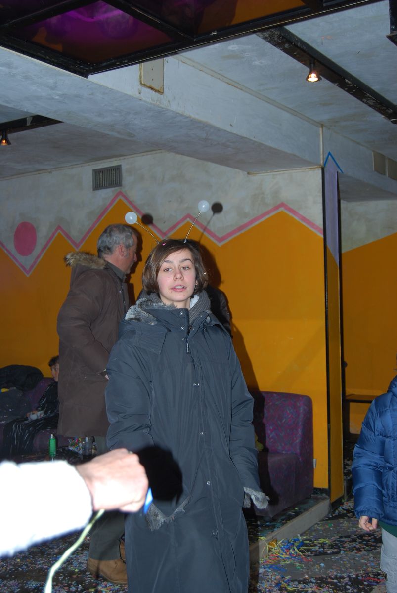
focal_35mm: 42
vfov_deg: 46.4
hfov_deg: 32.0
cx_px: 198
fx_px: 693
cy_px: 296
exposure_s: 1/60
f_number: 4.2
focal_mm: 28
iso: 200
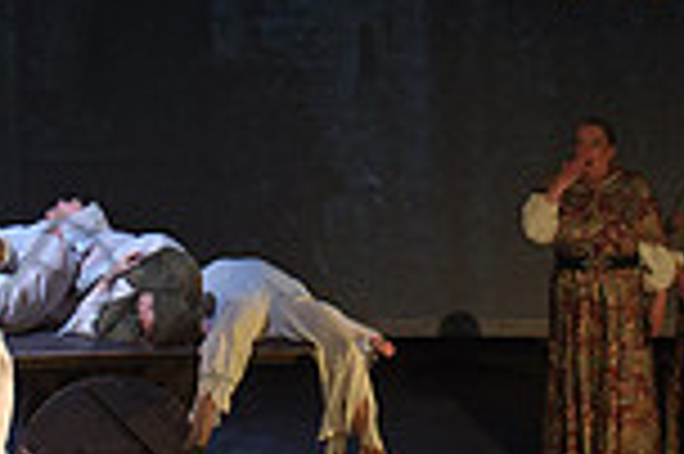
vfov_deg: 9.2
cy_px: 63
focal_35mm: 148
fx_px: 2809
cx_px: 243
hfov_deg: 13.9
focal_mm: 24
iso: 1000
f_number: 3.5
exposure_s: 1/60
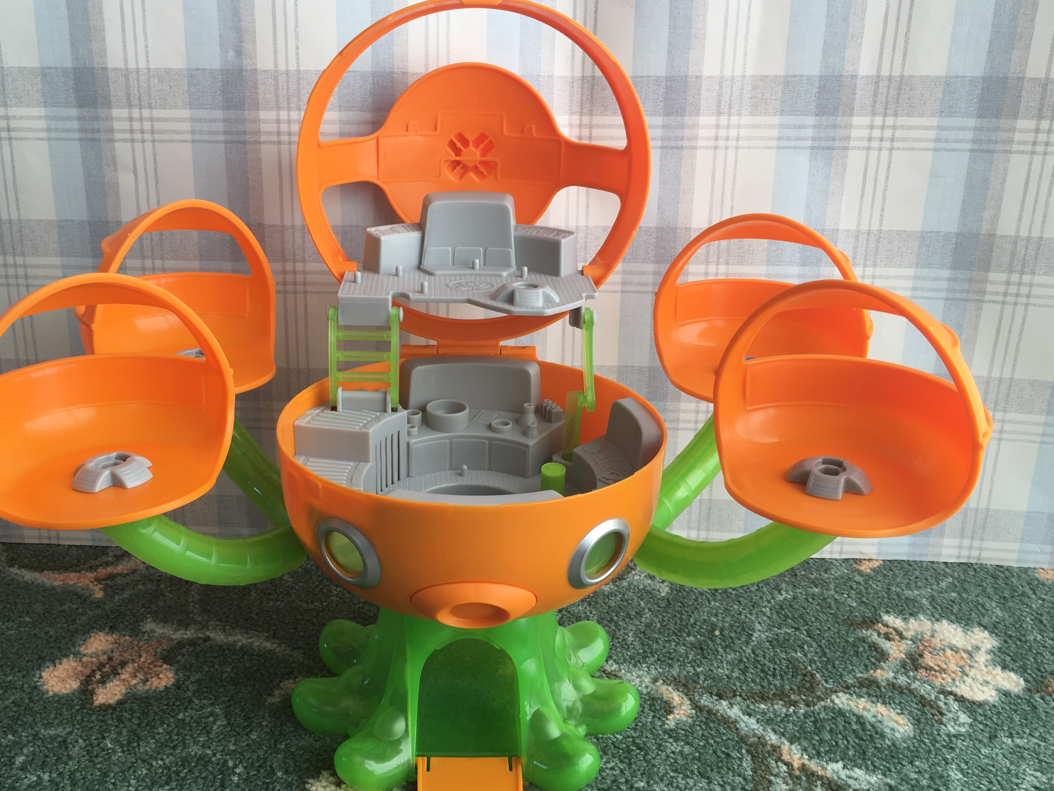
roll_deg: -1.1
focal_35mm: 34
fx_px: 1035
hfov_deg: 53.9
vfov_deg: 41.8
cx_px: 477
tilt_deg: -22.1
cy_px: 428
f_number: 2.2
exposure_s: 1/100
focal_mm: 4.15
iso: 25
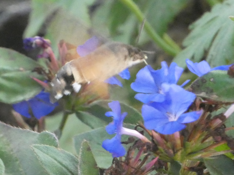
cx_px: 117
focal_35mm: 566
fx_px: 3827
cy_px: 88
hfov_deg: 3.5
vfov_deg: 2.6
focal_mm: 101.4
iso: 1600
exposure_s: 1/80
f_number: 5.6
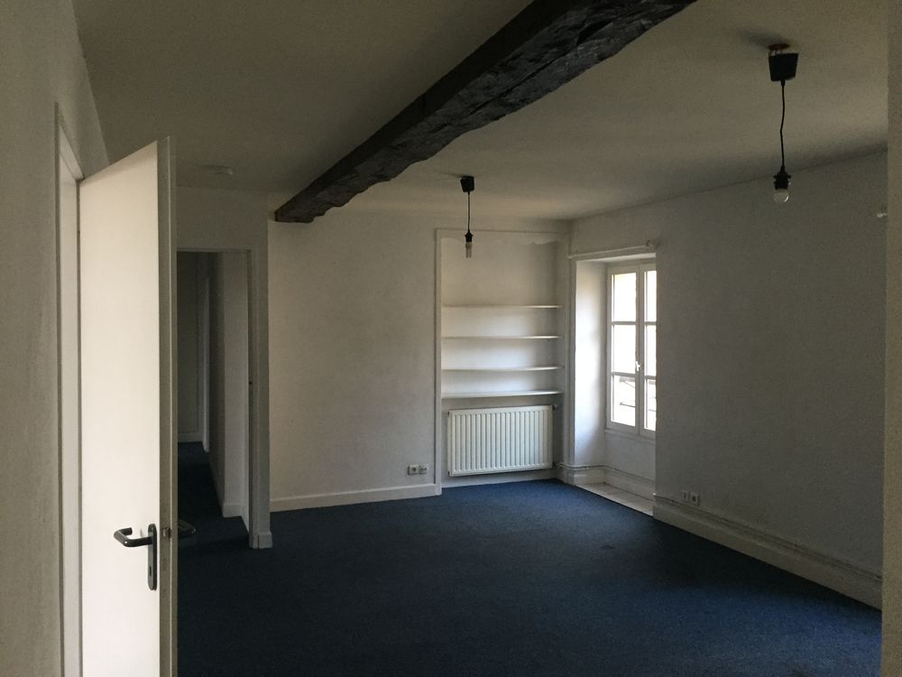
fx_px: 756
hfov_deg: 61.7
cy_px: 338
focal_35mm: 29
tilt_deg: +0.0
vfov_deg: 48.2
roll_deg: -0.8
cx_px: 451
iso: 200
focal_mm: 4.15
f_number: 2.2
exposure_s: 1/33
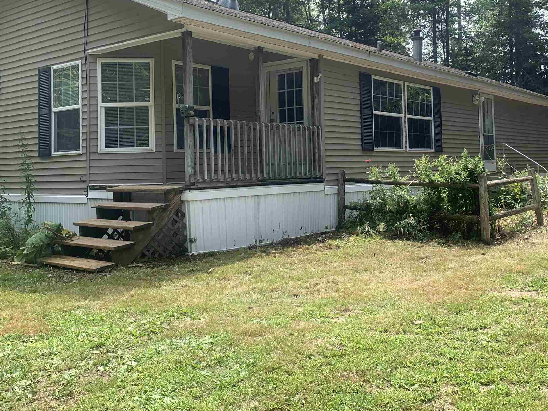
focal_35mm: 38
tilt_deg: +3.2
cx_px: 294
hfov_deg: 48.9
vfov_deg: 37.4
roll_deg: +1.7
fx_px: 602
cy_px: 144
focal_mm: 4.25
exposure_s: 1/669
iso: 25
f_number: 1.8
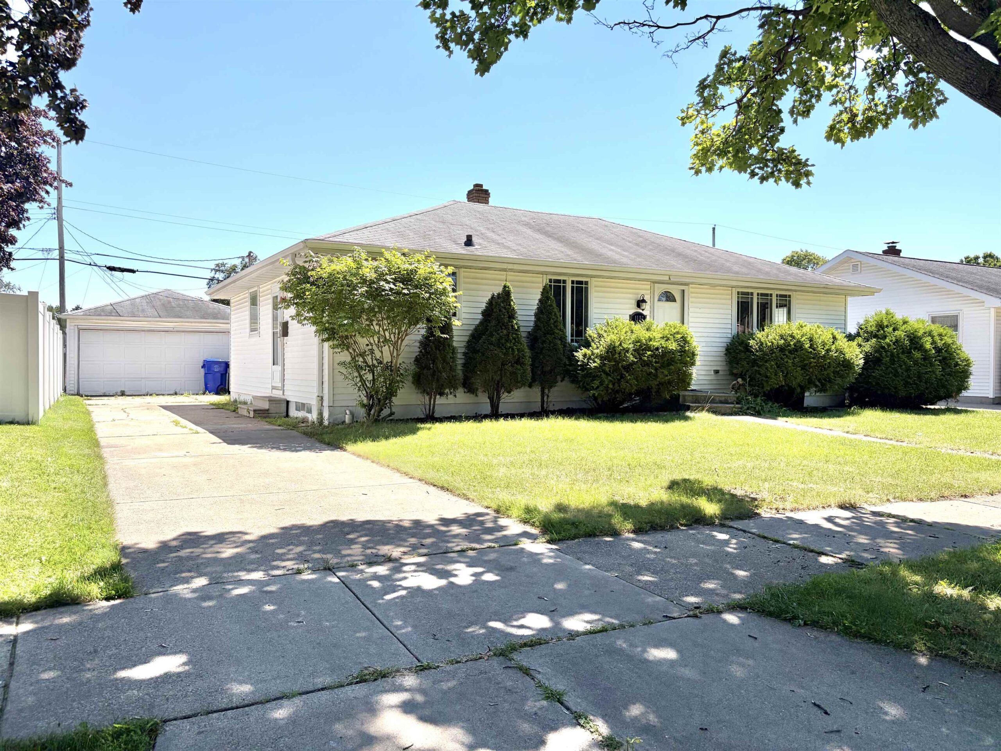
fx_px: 752
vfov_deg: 53.1
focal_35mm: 26
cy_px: 376
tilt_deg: -1.0
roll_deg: +0.7
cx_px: 500
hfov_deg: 67.3
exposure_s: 1/4065
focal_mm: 5.96
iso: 64
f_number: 1.6
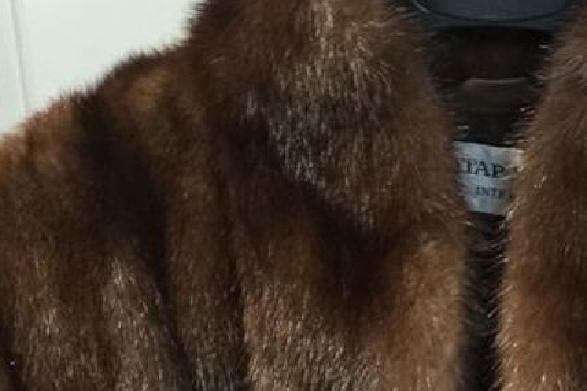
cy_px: 715
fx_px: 1532
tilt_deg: -28.7
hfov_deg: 21.4
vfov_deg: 13.1
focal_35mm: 94
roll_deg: +1.4
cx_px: 483
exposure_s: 1/8
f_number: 2.2
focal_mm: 4.15
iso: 125
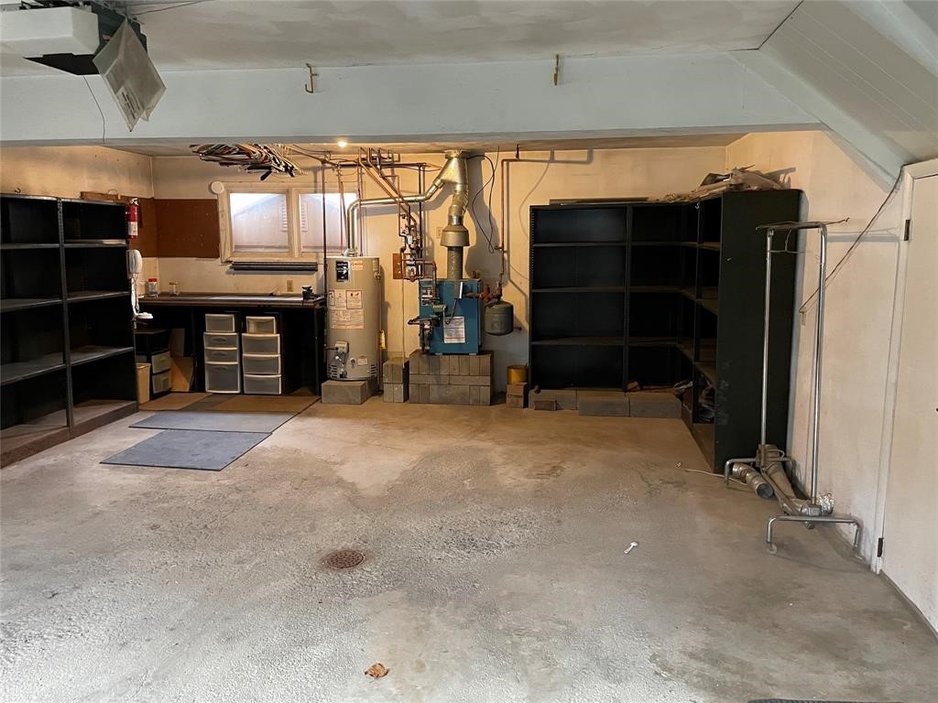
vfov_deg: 53.1
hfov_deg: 67.3
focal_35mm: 26
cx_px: 469
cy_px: 352
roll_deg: +0.7
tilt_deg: -9.2
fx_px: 705
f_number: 1.6
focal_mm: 4.2
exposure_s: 1/40
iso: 500
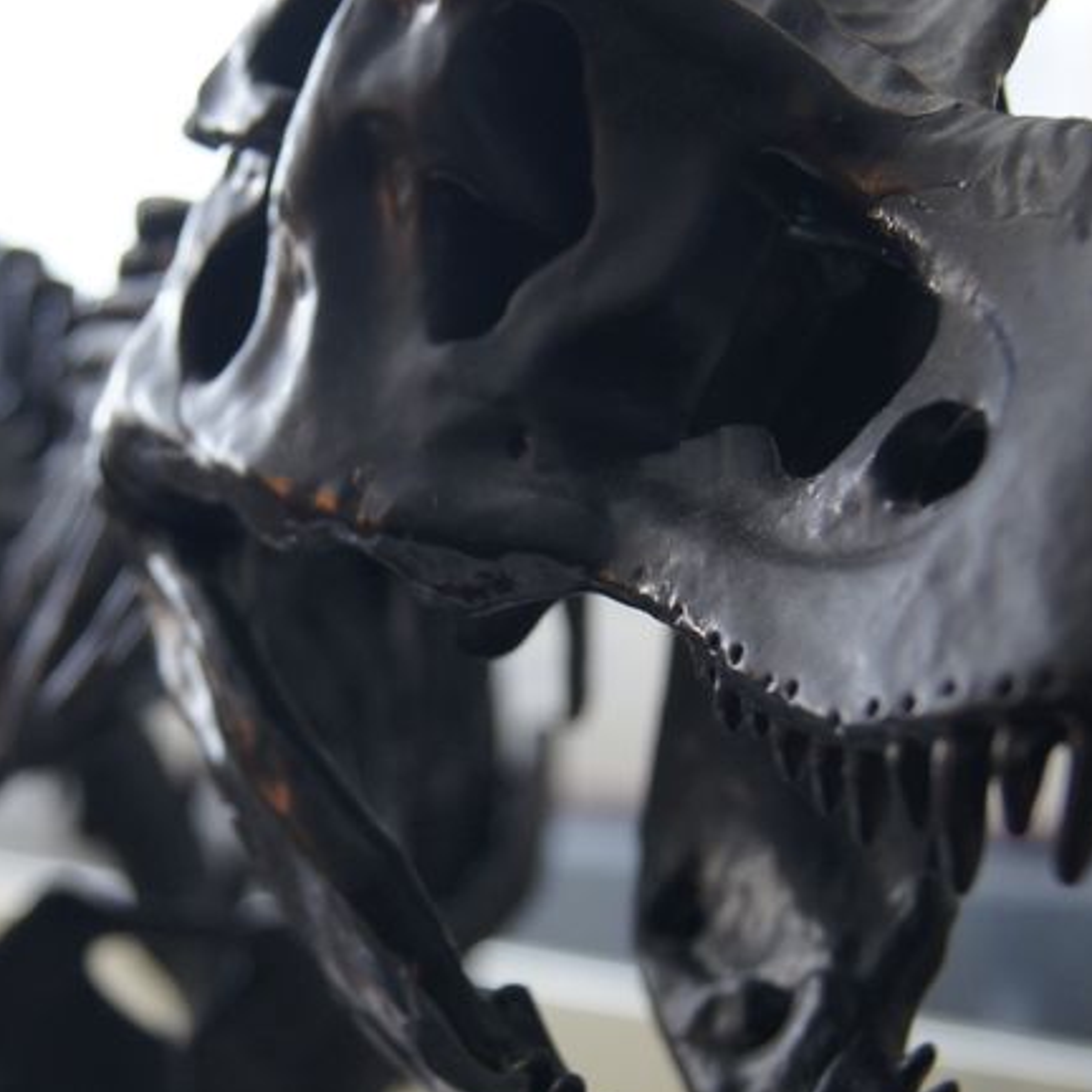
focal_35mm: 99
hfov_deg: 17.5
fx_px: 3533
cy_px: 757
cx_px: 375
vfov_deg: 17.5
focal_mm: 28
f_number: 4.5
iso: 320
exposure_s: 1/50
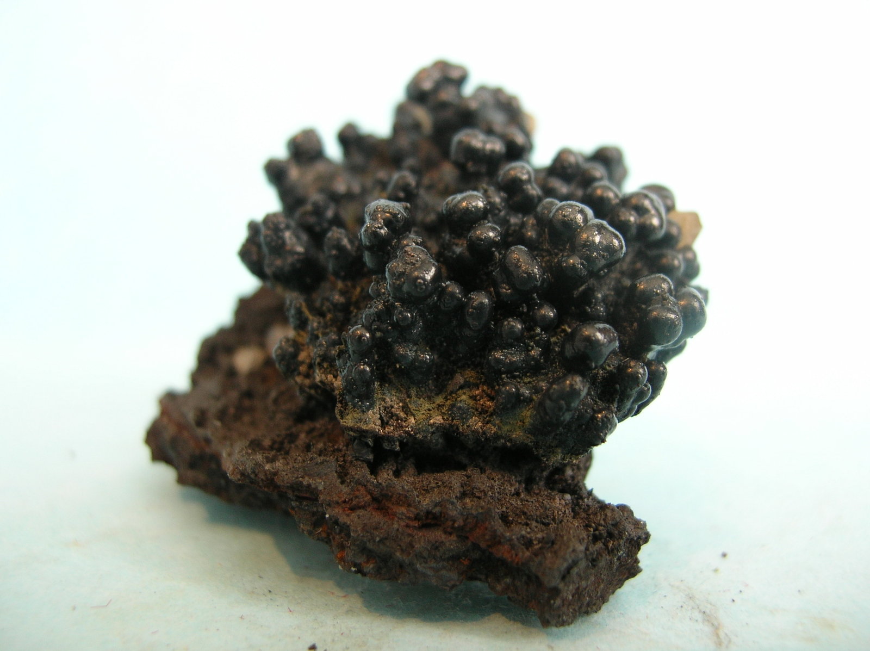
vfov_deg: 39.6
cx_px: 435
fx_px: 904
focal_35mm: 36
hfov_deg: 51.4
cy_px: 326
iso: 50
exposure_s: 1/4.3
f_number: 2.7
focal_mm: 6
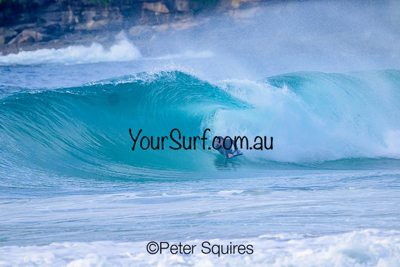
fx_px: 8891
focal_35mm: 800
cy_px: 134
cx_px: 200
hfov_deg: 2.6
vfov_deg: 1.7
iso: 2000
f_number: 11
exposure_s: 1/2000
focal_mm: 800
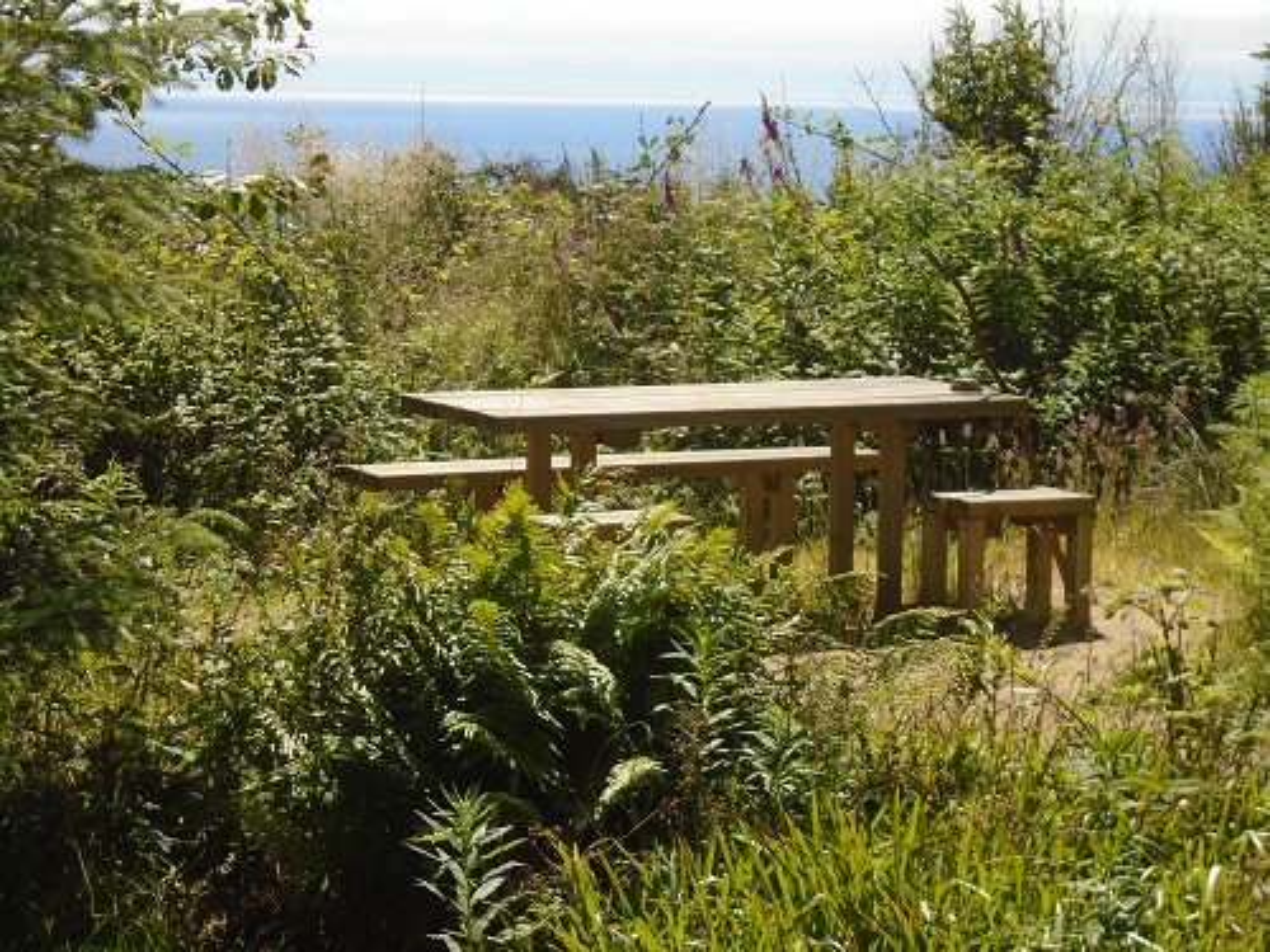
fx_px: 3412
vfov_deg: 15.9
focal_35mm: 93
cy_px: 476
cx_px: 635
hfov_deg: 21.1
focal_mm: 16.4
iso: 100
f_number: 5.1
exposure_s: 1/320
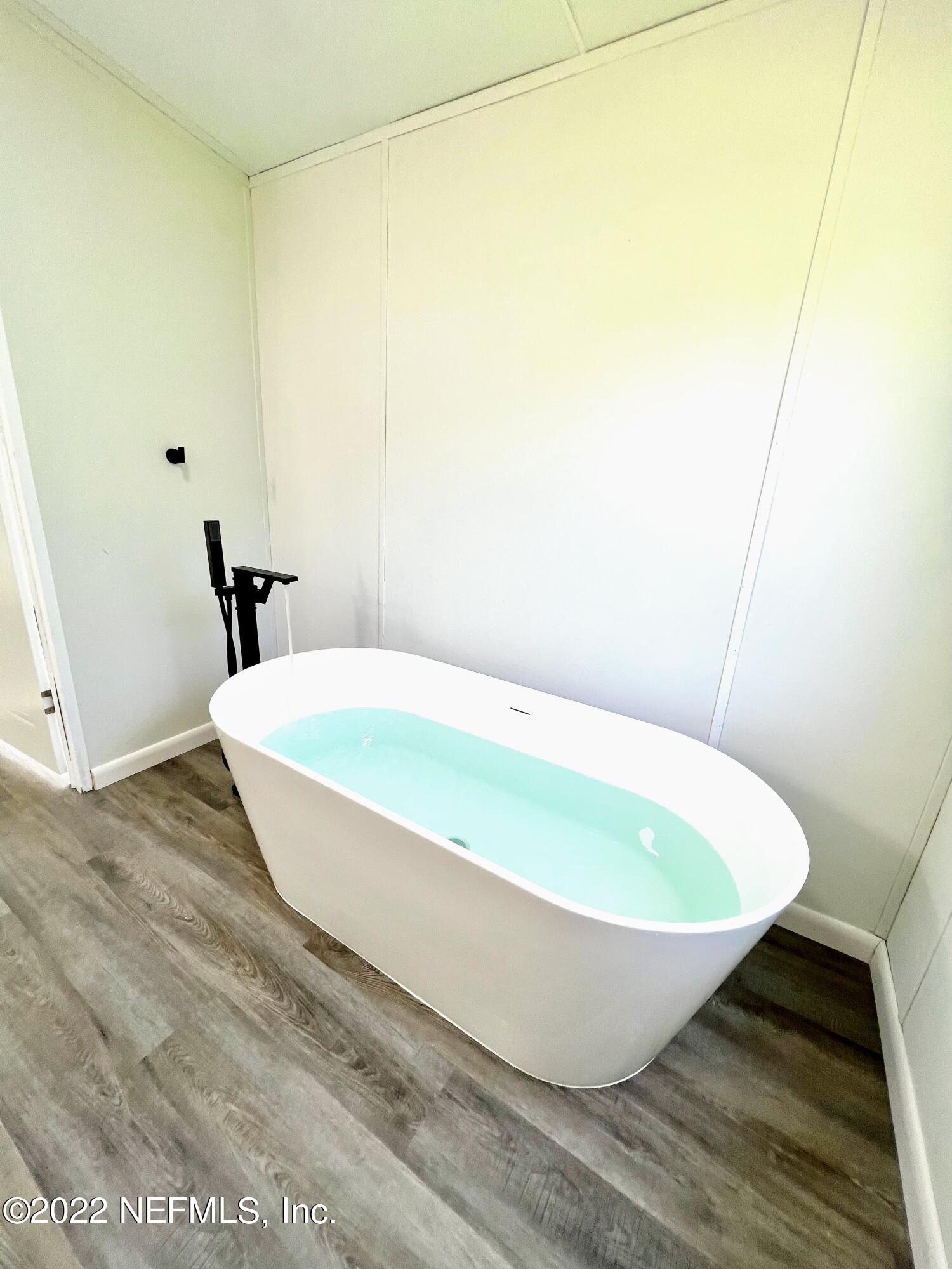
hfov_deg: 89.9
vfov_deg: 106.2
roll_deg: -1.9
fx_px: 477
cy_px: 634
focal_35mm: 13
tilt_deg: -18.6
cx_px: 476
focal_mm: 1.57
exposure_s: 1/120
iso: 50
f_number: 1.8
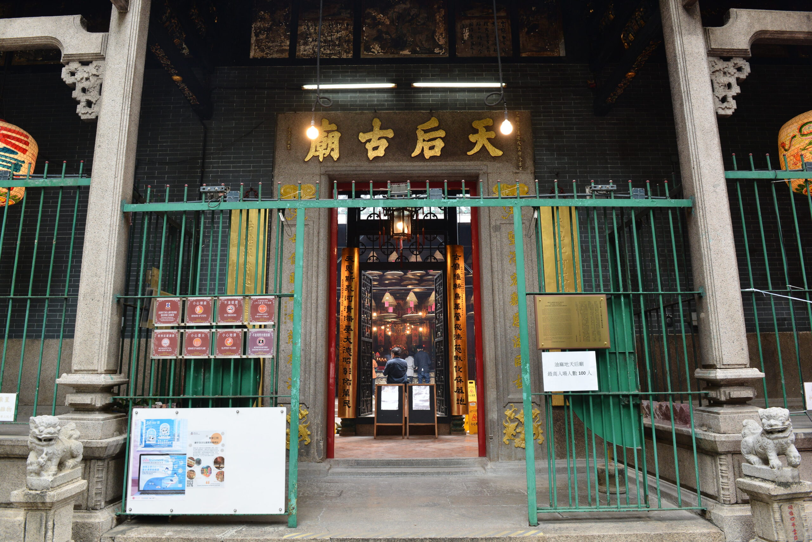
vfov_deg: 53.2
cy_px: 271
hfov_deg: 73.7
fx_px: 542
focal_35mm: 24
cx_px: 406
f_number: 8
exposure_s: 1/40
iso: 800
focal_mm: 24
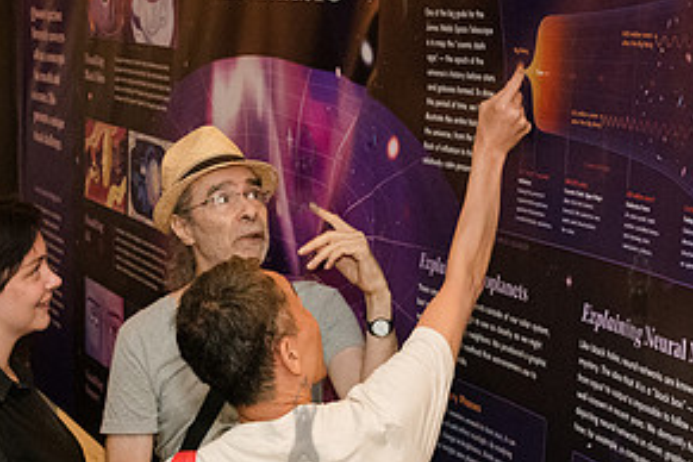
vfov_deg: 14.7
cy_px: 405
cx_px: 316
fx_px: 1771
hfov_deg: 22.1
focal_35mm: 92
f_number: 4.5
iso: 6400
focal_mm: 36
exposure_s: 1/250
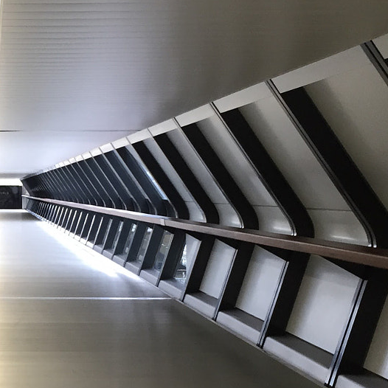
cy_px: 216
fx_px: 989
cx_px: -18
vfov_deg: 22.2
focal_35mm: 78
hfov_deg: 21.3
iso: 32
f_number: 2.2
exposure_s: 1/30
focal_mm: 4.15
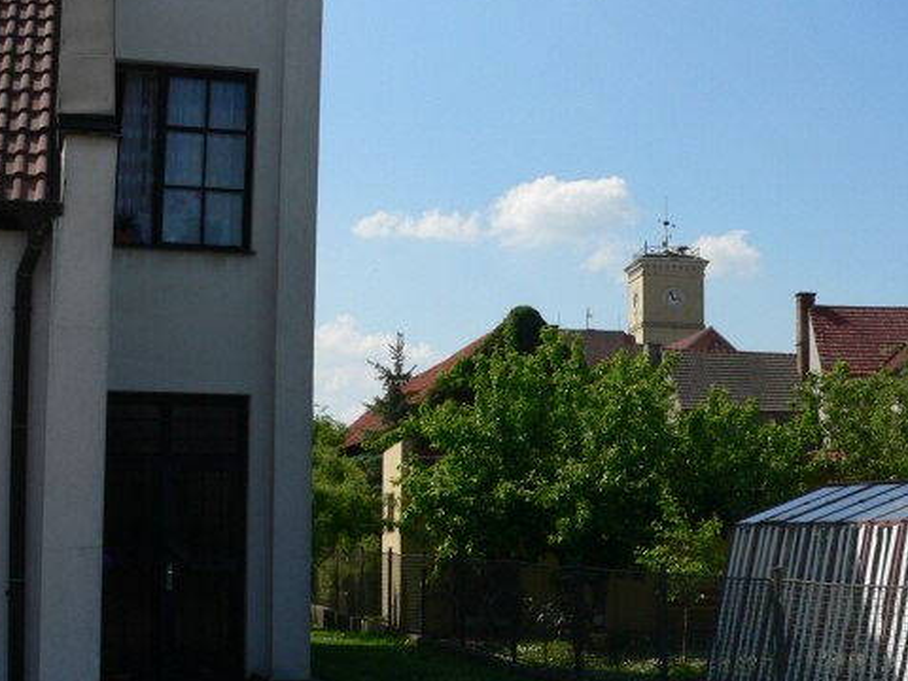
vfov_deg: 24.4
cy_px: 373
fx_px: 1574
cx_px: 607
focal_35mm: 60
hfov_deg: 31.9
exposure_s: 1/500
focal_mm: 6
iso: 80
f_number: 5.2
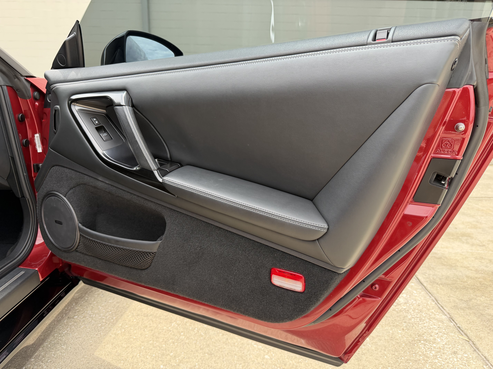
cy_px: 184
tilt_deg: -13.7
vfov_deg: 56.8
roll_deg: -0.9
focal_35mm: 24
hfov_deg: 71.6
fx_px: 342
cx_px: 246
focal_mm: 6.76
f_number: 1.78
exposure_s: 1/888
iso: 100
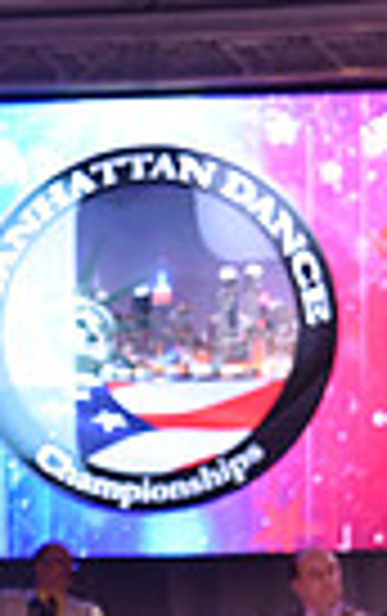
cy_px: 868
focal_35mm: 198
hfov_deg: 6.5
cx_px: -353
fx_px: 3331
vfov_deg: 10.3
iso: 1250
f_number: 4.5
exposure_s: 1/250
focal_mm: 46
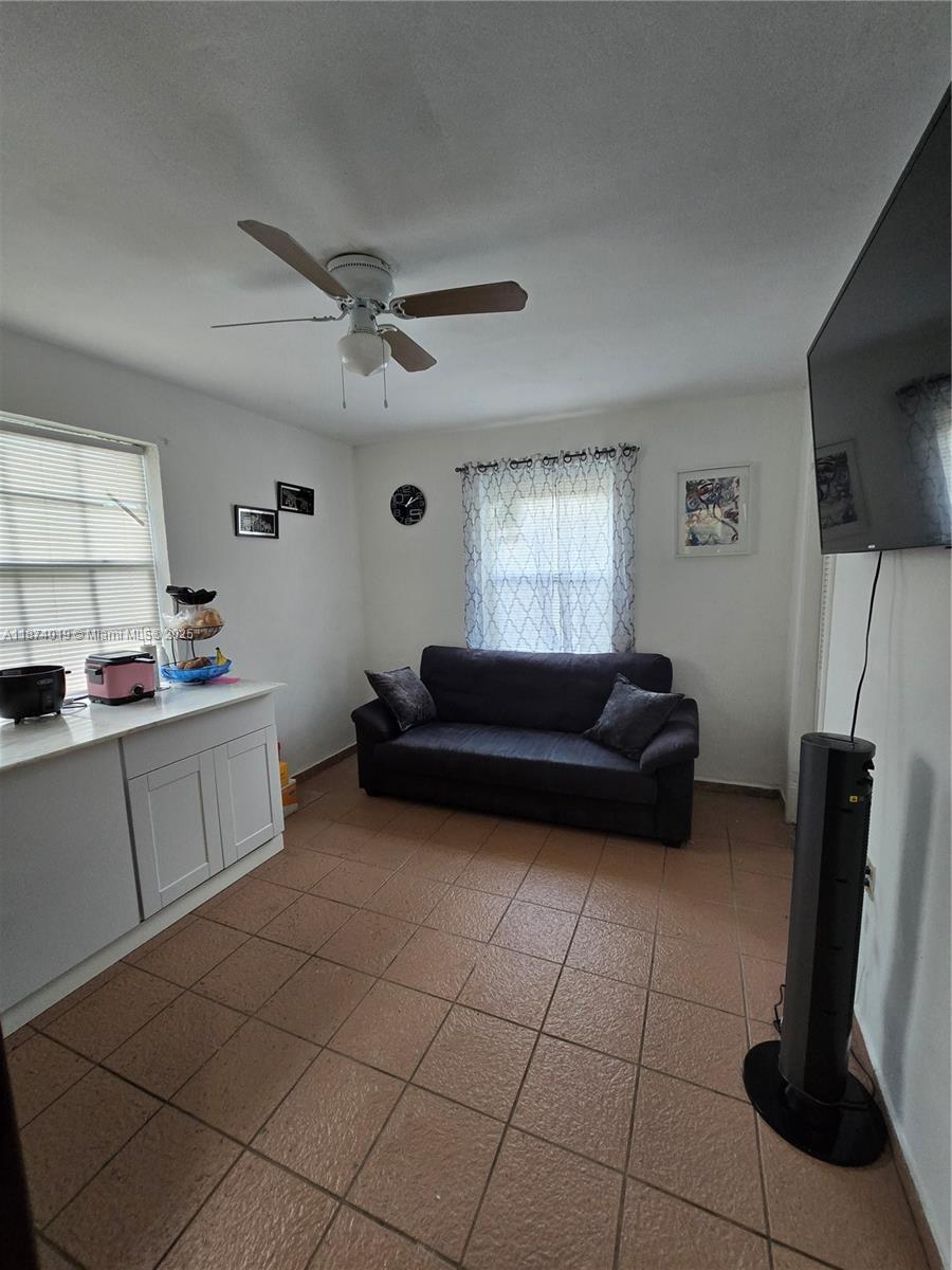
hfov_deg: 89.9
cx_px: 476
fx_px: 477
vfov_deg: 106.2
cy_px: 635
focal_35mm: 13
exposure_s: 1/60
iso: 320
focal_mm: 2.2
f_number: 2.2
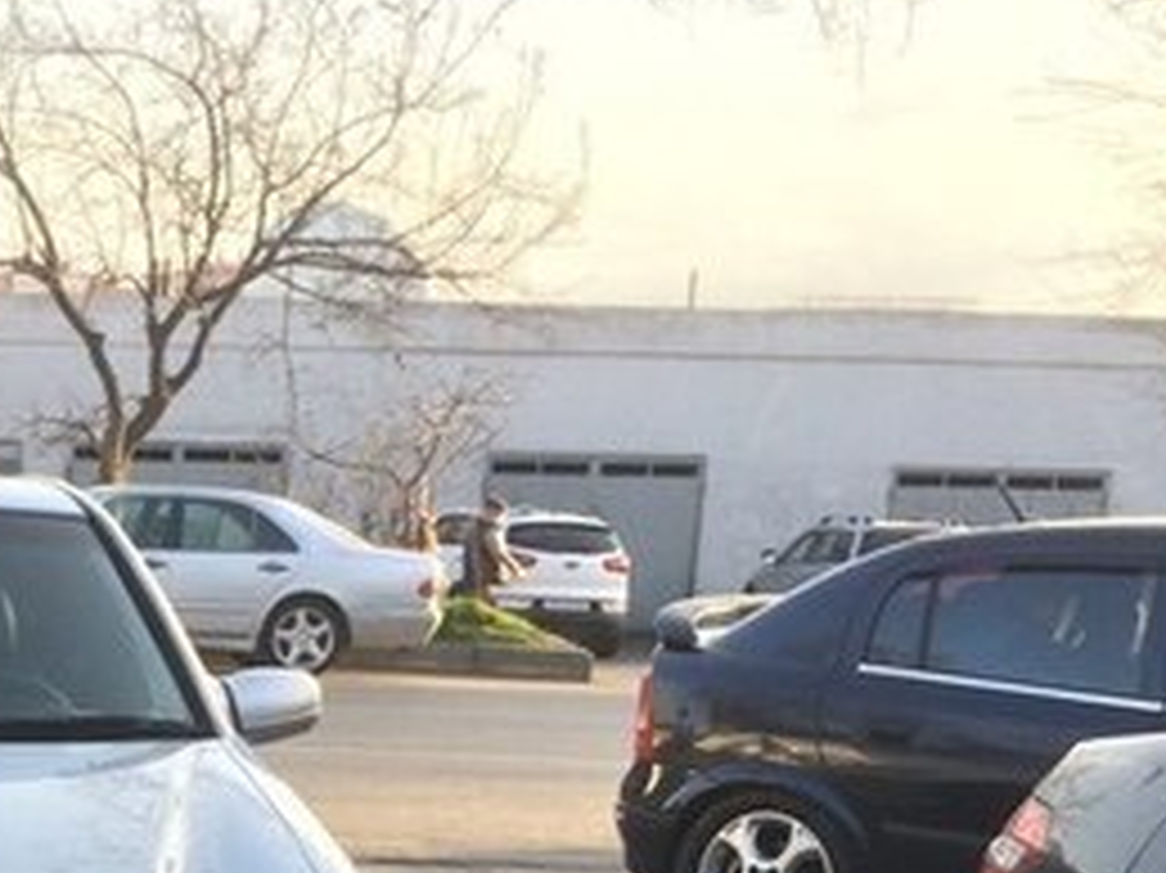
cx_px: -239
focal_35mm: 74
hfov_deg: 23.9
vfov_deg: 18.8
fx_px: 2491
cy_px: 1046
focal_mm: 4.15
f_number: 2.2
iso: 32
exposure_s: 1/216
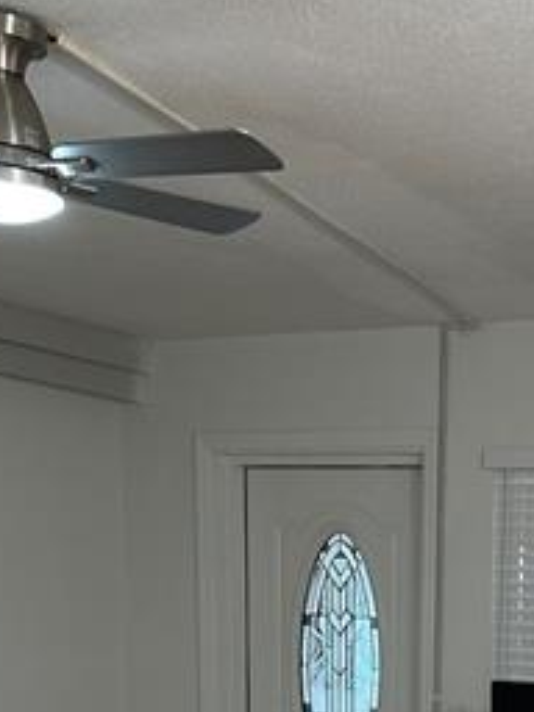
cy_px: 957
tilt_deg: -11.3
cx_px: 537
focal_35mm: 72
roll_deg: -2.5
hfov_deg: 19.8
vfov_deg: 23.5
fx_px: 1481
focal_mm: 6.86
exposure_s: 1/60
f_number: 1.78
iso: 160
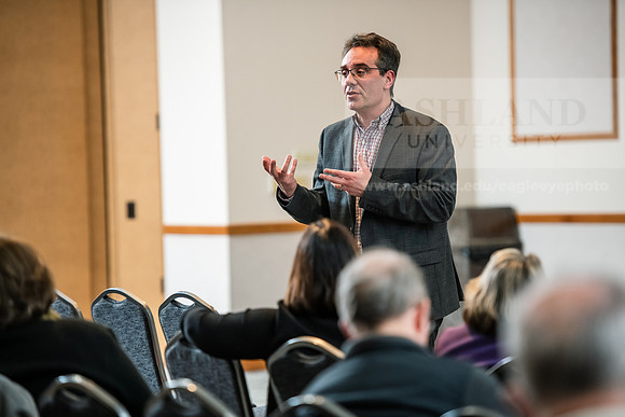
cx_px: 312
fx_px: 2778
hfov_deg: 12.8
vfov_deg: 8.6
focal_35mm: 160
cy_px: 208
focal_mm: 160
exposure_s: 1/200
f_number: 2.8
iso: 1000
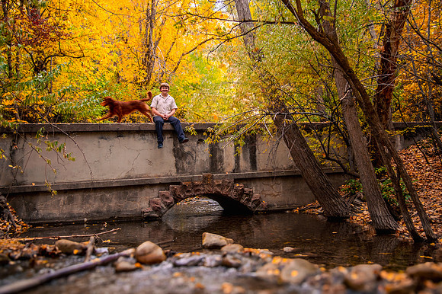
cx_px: 229
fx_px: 434
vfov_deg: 37.4
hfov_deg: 54.0
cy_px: 132
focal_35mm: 35
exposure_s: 1/80
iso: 1250
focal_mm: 32
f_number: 4
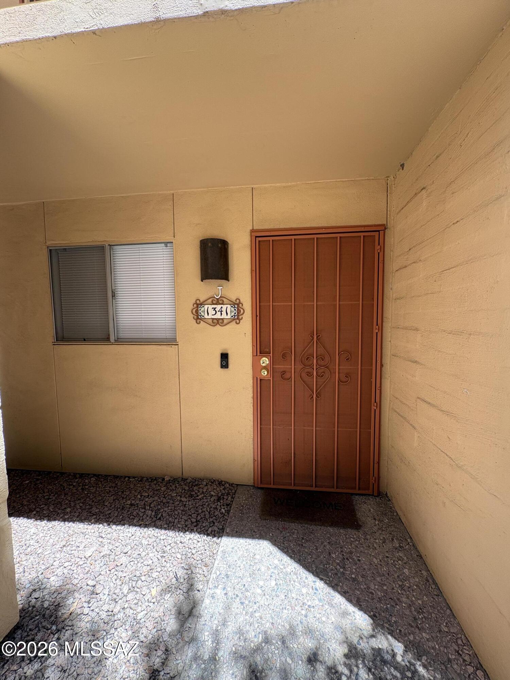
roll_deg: -0.1
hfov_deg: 85.7
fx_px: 275
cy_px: 340
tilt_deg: -4.5
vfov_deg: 102.1
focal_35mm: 14
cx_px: 255
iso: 40
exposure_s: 1/110
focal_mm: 2.22
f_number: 2.2
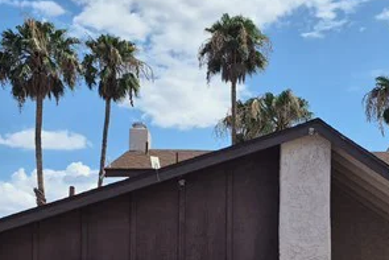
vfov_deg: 16.0
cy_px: 286
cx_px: 277
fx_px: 897
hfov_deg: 24.3
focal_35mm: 83
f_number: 1.8
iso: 25
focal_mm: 5.4
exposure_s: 1/2256
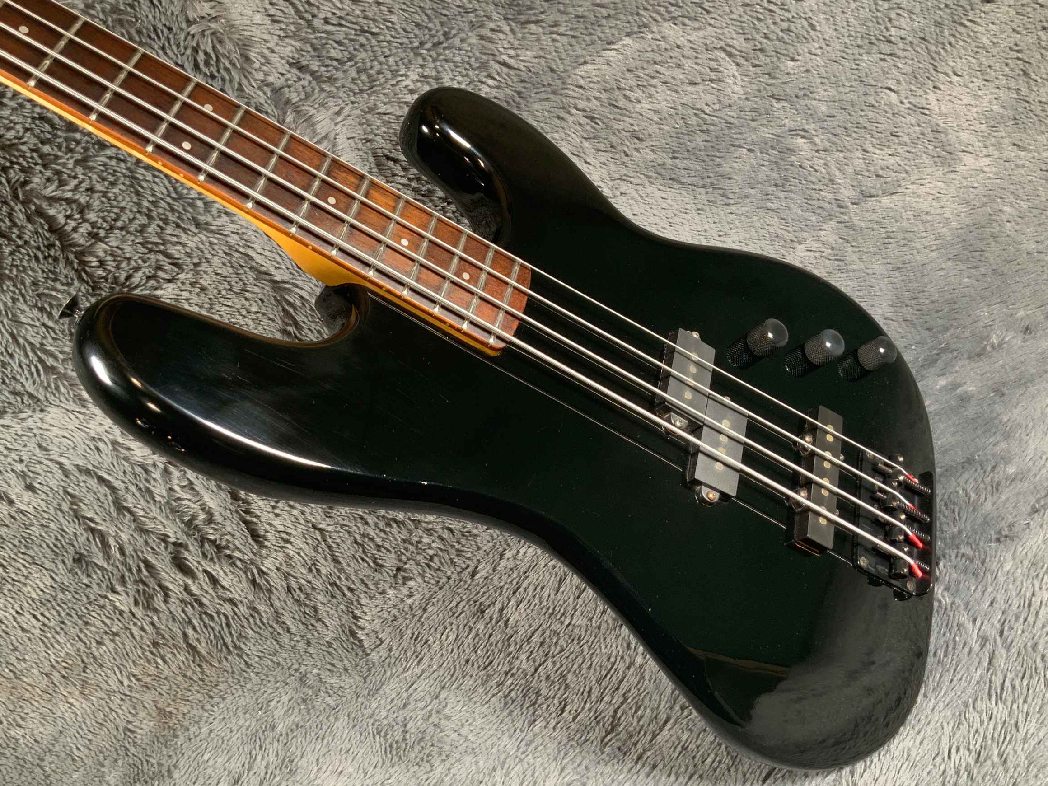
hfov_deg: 56.8
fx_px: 969
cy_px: 428
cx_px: 508
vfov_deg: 44.1
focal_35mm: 32
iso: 100
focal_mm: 3
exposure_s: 1/52
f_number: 1.8
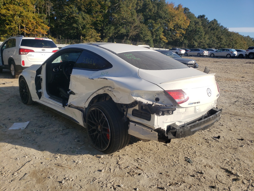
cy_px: 96
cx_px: 127
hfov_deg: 67.3
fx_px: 191
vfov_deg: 53.1
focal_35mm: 26
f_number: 1.5
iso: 50
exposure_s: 1/3333
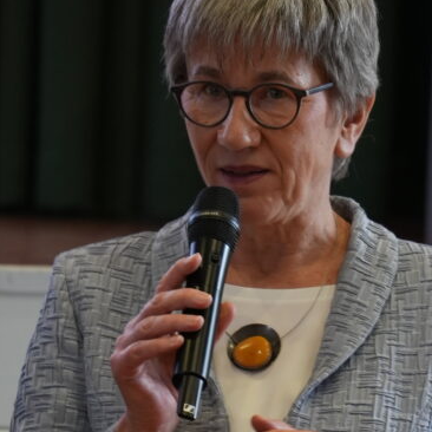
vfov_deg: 3.7
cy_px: 271
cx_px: 269
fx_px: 6721
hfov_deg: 3.7
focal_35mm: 476
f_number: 6.3
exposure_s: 1/100
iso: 3200
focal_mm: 200
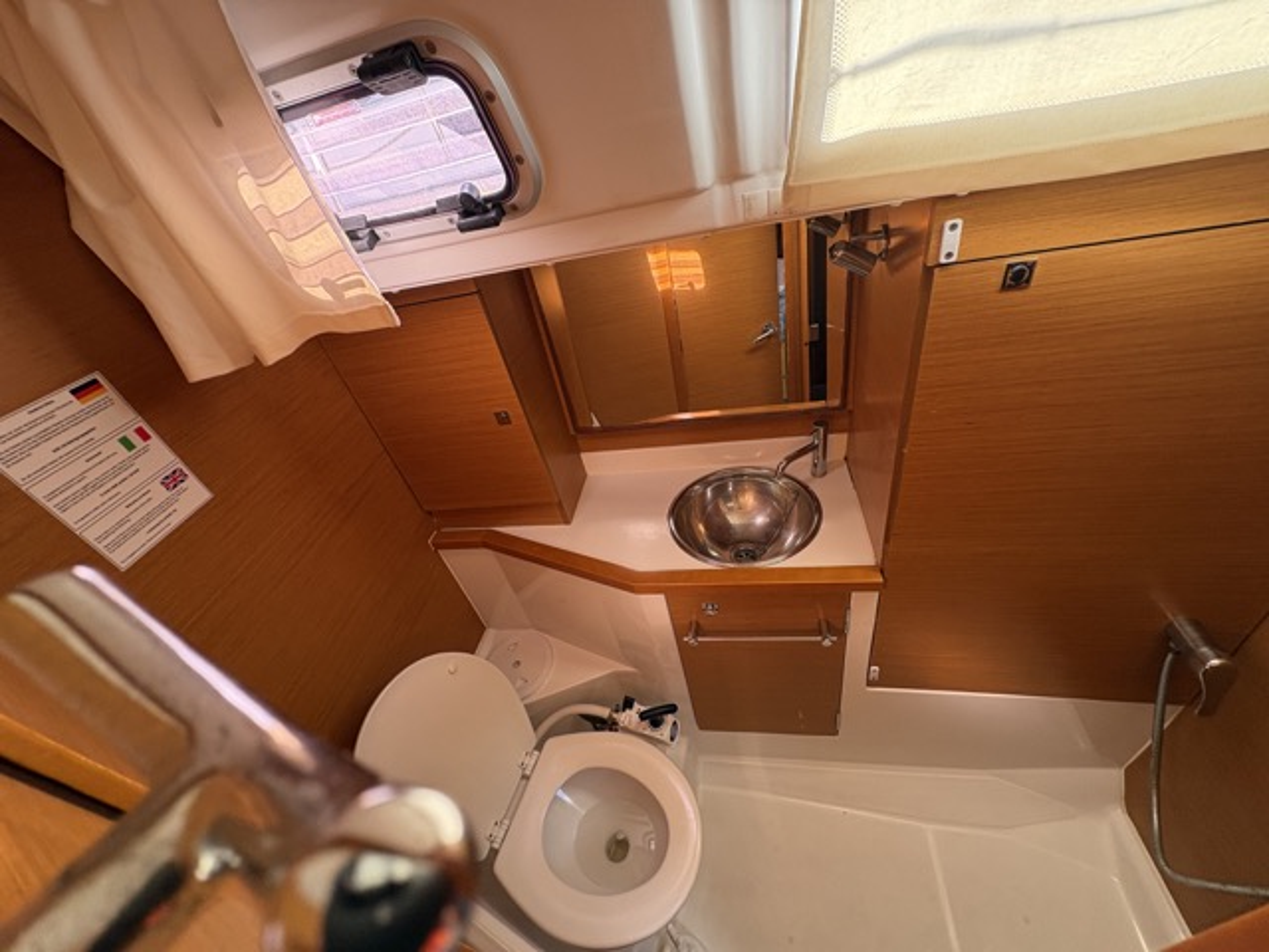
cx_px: 634
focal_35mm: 14
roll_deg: +14.9
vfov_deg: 85.7
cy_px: 476
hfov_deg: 102.1
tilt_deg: -39.0
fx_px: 513
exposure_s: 1/74
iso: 250
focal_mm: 2.22
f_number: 2.2
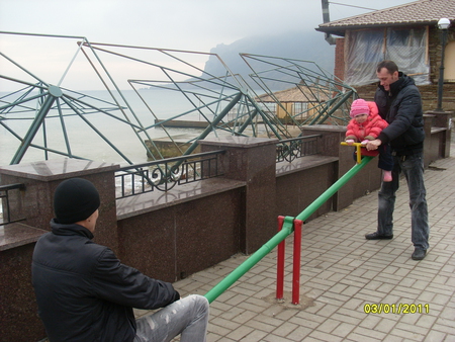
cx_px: 228
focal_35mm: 38
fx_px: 500
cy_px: 171
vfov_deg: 37.8
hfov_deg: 49.0
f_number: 3
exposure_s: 1/350
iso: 80
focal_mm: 6.3
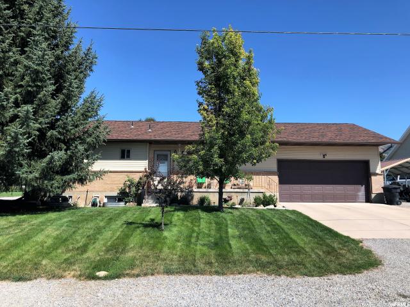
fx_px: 332
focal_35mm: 28
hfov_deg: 63.4
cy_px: 154
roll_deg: -0.9
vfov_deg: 49.7
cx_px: 205
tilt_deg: +7.6
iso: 20
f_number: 1.8
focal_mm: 3.99
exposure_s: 1/1333
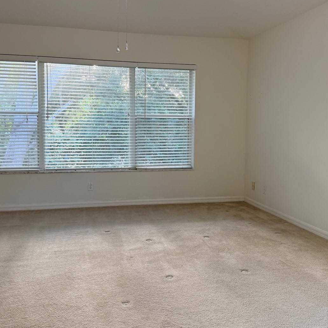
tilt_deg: -0.7
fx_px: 354
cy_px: 147
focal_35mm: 33
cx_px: 158
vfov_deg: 49.7
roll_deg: +1.1
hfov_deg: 49.7
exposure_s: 1/60
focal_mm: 6.76
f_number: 1.78
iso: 125
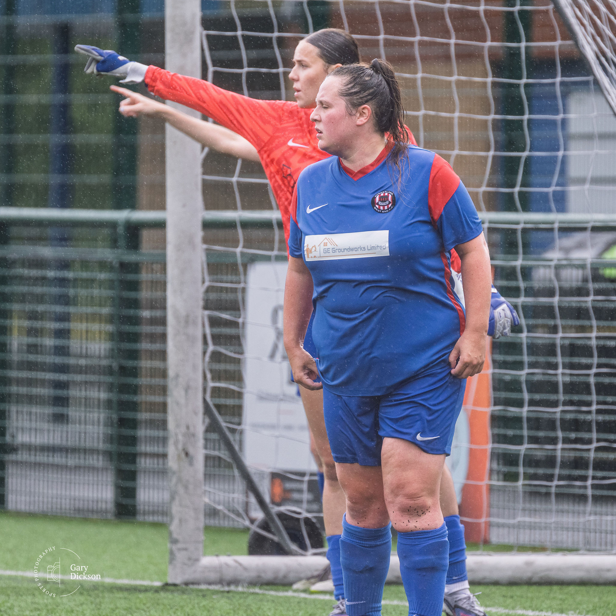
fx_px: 13368
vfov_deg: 2.6
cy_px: 233
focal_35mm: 664
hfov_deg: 2.6
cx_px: 377
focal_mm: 400
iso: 800
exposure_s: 1/1000
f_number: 5.6
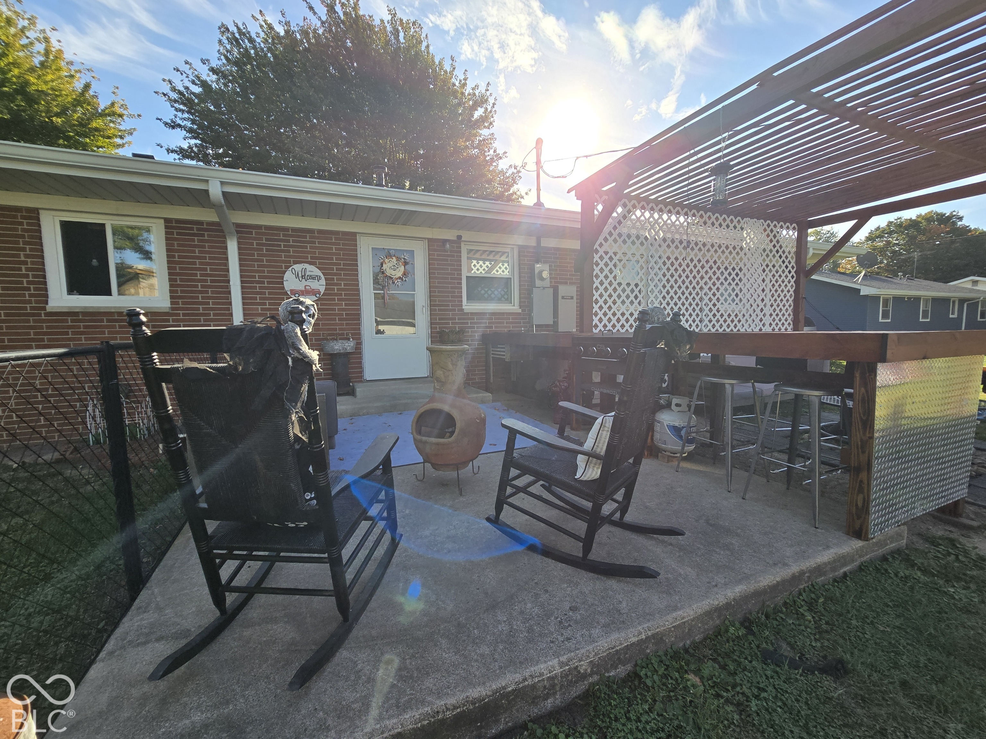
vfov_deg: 89.9
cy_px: 370
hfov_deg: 106.2
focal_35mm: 13
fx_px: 370
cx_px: 493
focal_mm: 2.2
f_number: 2.2
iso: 50
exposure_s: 1/1215
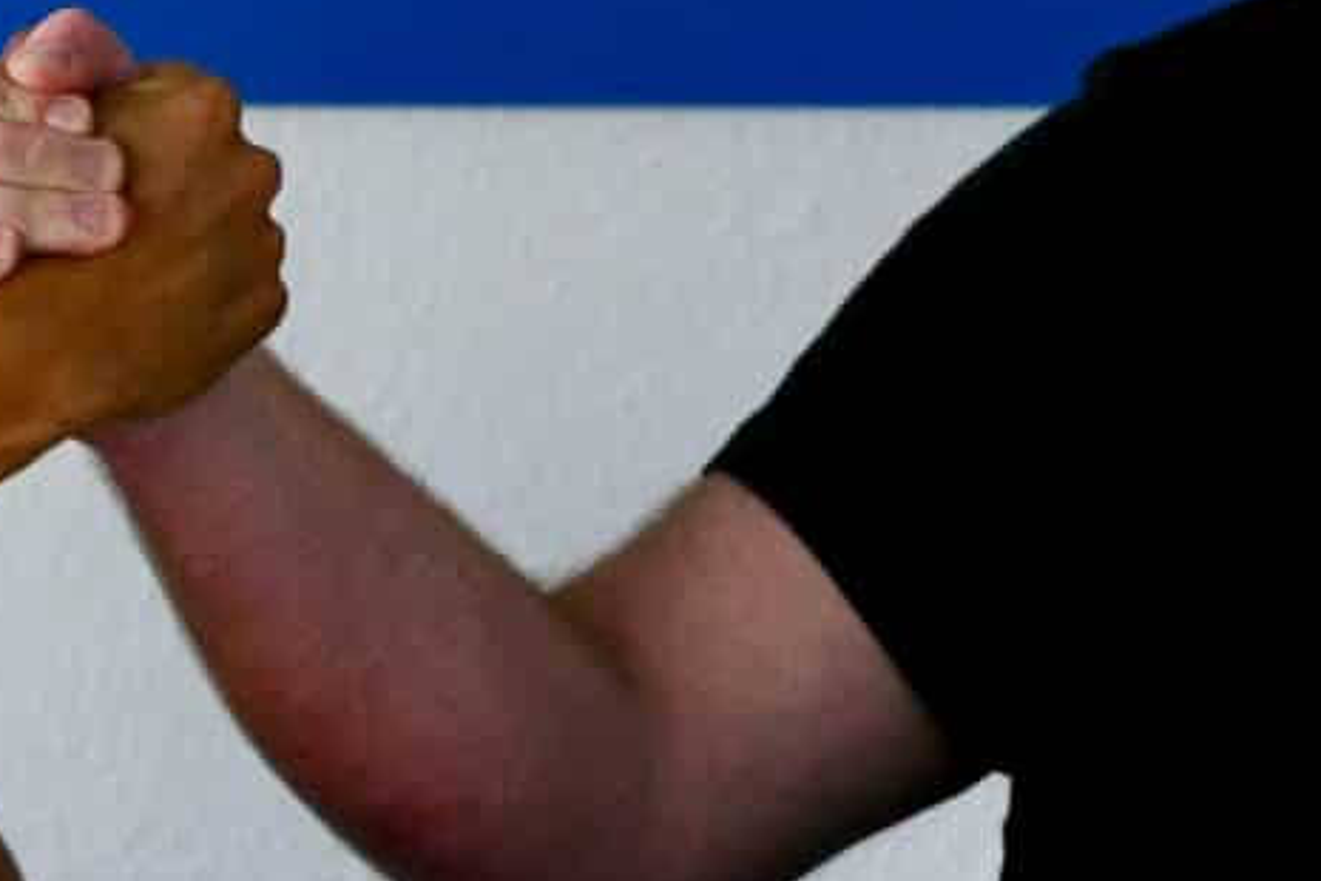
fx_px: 5174
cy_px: -394
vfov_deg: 9.5
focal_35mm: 141
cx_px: 457
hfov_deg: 14.5
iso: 2000
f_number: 2.8
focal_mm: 32
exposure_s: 1/800
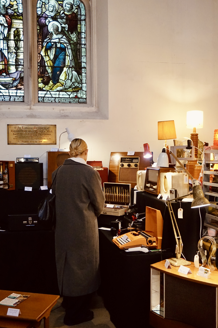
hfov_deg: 34.2
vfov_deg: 49.6
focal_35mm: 39
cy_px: 172
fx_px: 355
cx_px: 109
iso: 3200
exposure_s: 1/160
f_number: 4.5
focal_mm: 24
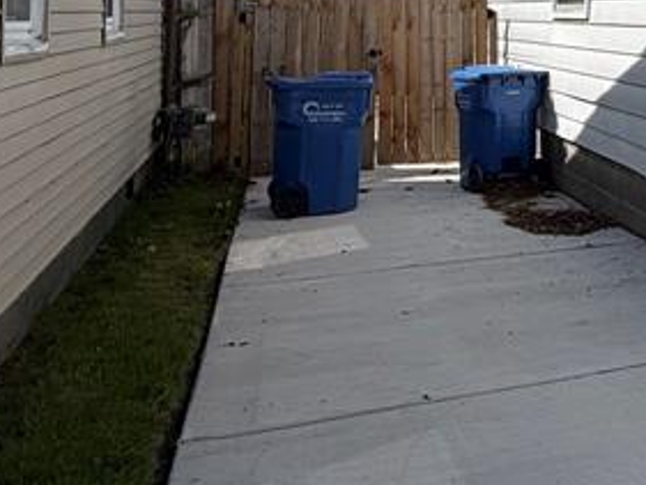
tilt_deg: +2.3
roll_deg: -0.9
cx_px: 740
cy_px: -21
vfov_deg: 26.7
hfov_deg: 32.2
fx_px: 952
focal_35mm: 51
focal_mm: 2.22
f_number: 2.2
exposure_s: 1/1211
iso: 20
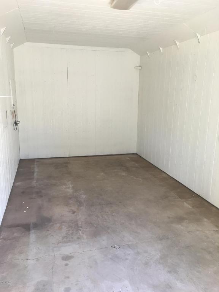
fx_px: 245
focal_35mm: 29
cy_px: 146
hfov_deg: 48.2
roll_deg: -0.9
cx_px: 110
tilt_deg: -10.8
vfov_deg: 61.7
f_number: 2.2
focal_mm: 4.15
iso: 25
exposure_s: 1/33
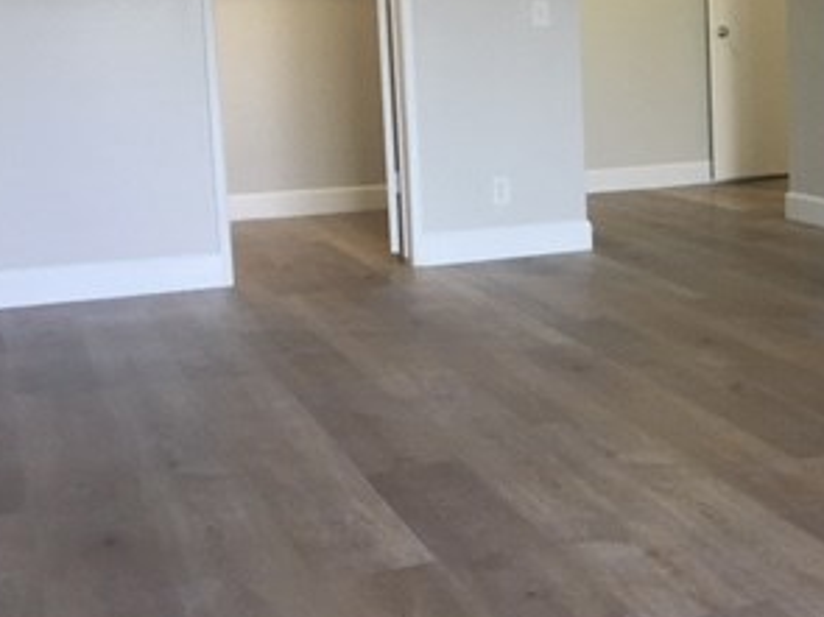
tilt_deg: -5.4
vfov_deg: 23.1
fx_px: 1499
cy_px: 168
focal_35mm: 63
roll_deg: +1.2
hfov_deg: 28.7
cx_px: 830
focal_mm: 4.15
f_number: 2.2
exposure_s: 1/30
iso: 80
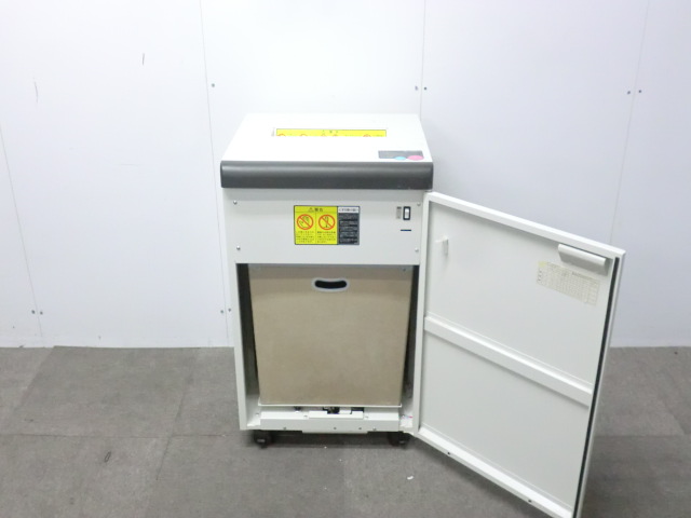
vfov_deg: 37.7
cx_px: 346
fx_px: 759
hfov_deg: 49.0
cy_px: 259
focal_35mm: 38
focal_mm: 6.9
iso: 800
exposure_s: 1/40
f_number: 3.9
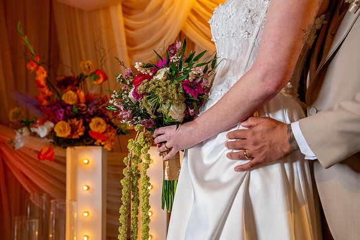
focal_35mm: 56
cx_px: 162
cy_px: 132
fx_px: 559
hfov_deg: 35.7
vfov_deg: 24.2
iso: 2000
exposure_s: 1/320
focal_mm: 50
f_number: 5
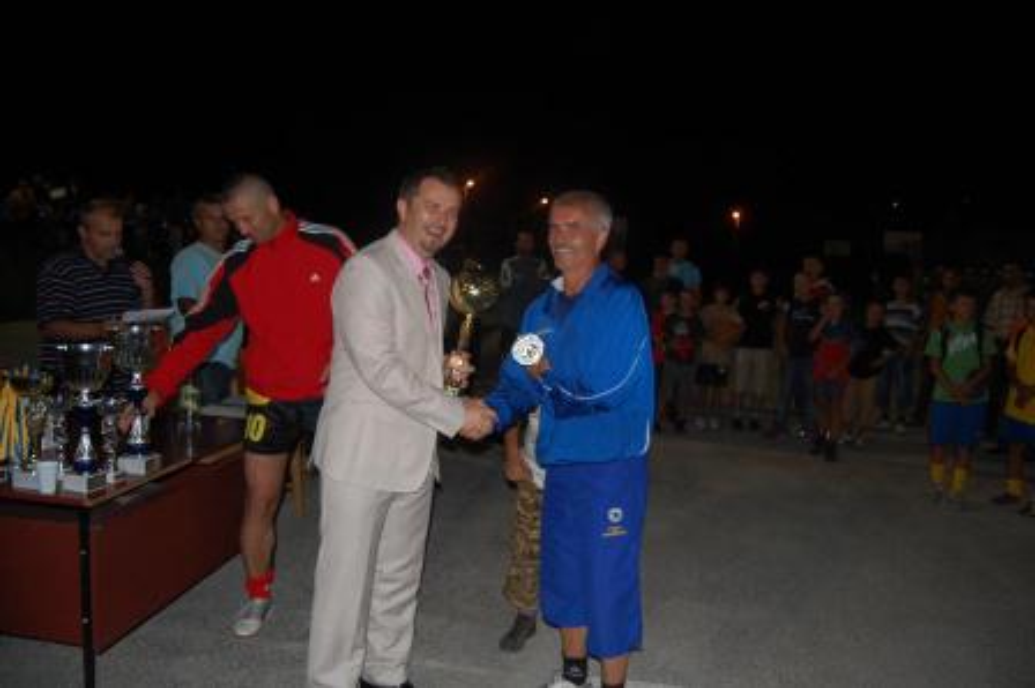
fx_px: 776
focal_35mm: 27
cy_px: 344
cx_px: 518
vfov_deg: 47.9
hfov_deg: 67.4
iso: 400
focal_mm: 18
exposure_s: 1/60
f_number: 3.5
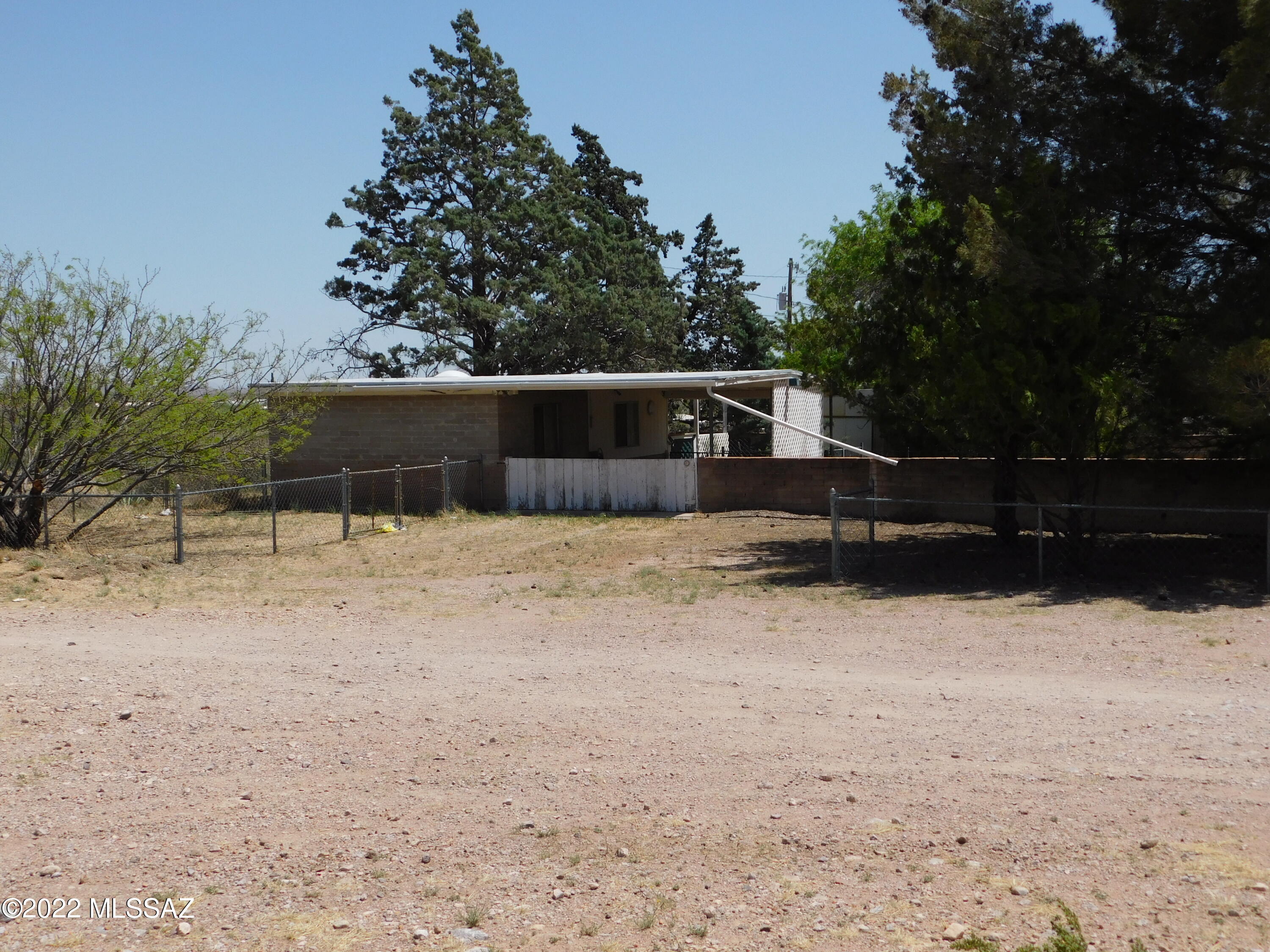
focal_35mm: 45
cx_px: 635
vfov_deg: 32.2
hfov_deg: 42.1
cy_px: 476
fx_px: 1651
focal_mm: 8
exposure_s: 1/500
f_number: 7.4
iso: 125
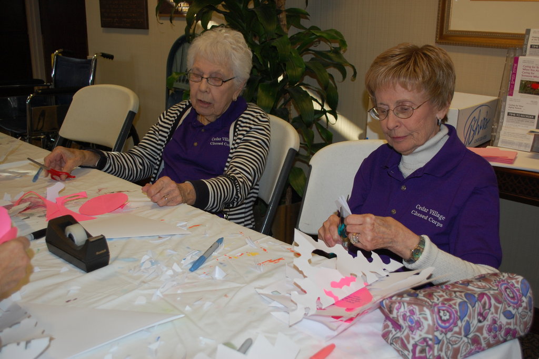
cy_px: 180
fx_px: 539
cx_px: 270
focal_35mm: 36
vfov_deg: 36.8
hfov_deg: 53.2
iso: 400
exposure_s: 1/60
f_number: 4.2
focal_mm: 24
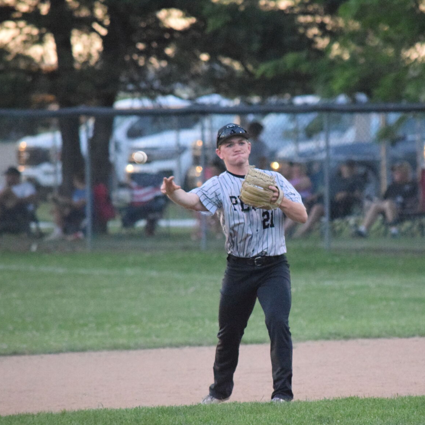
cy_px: 212
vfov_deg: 3.4
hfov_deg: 3.4
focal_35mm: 518
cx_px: 265
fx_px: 7195
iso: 12800
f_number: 8
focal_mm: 270
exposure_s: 1/2000
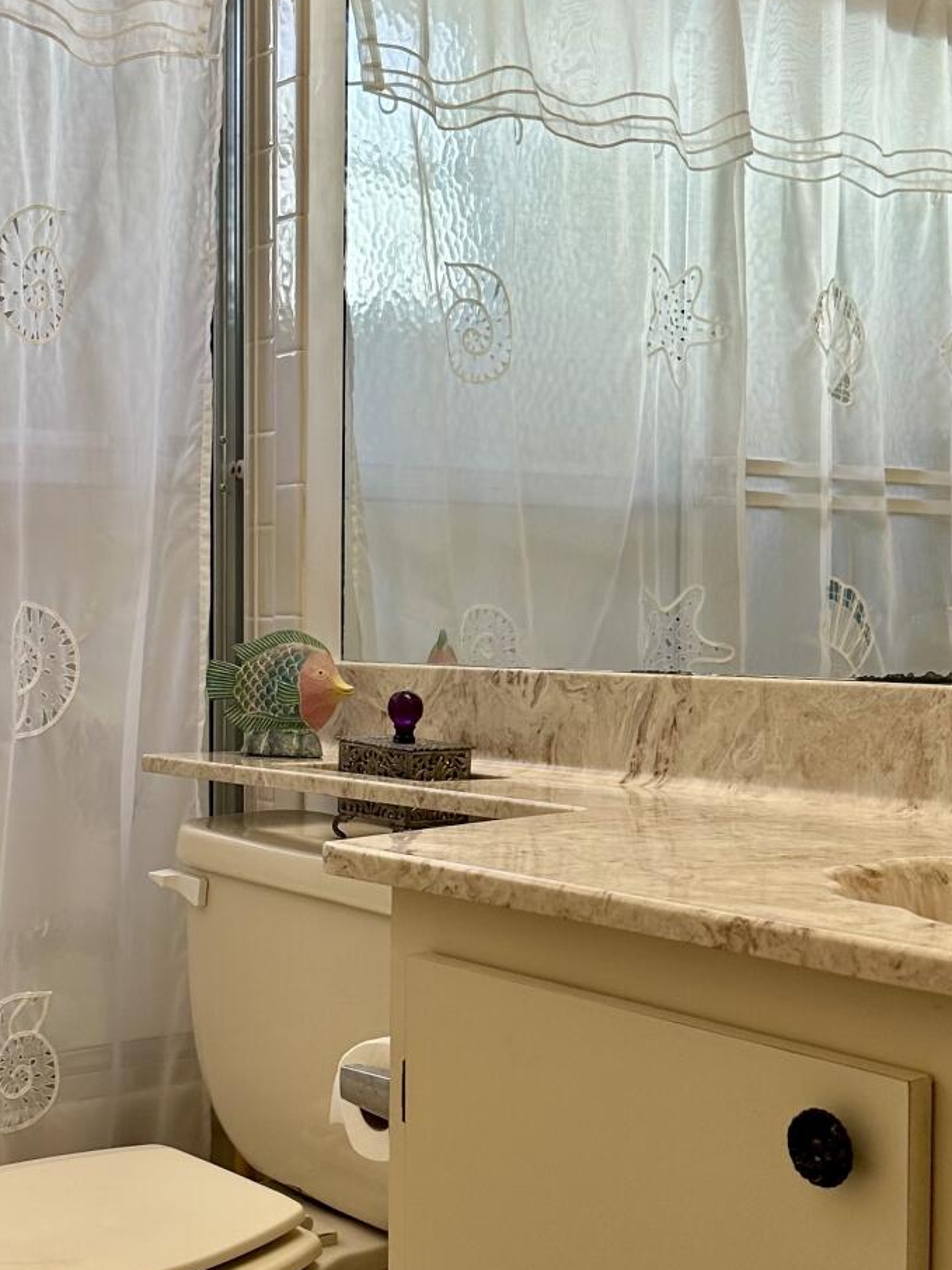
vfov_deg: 36.2
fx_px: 1944
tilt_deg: -3.0
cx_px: 262
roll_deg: -0.5
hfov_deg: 27.2
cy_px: 670
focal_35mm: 53
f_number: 1.78
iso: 125
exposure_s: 1/130
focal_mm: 6.86
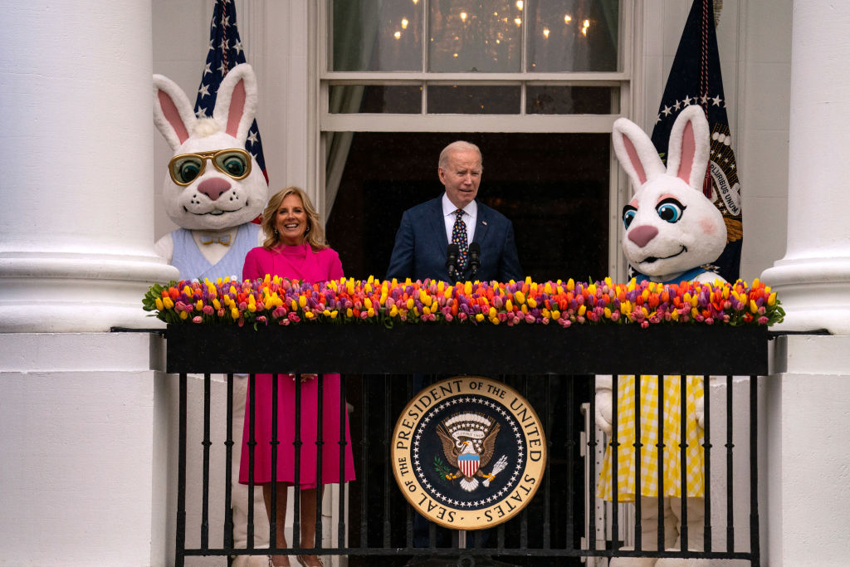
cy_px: 284
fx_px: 9445
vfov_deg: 3.4
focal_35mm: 400
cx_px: 425
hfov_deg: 5.2
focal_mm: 400
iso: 4000
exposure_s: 1/2000
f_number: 6.3
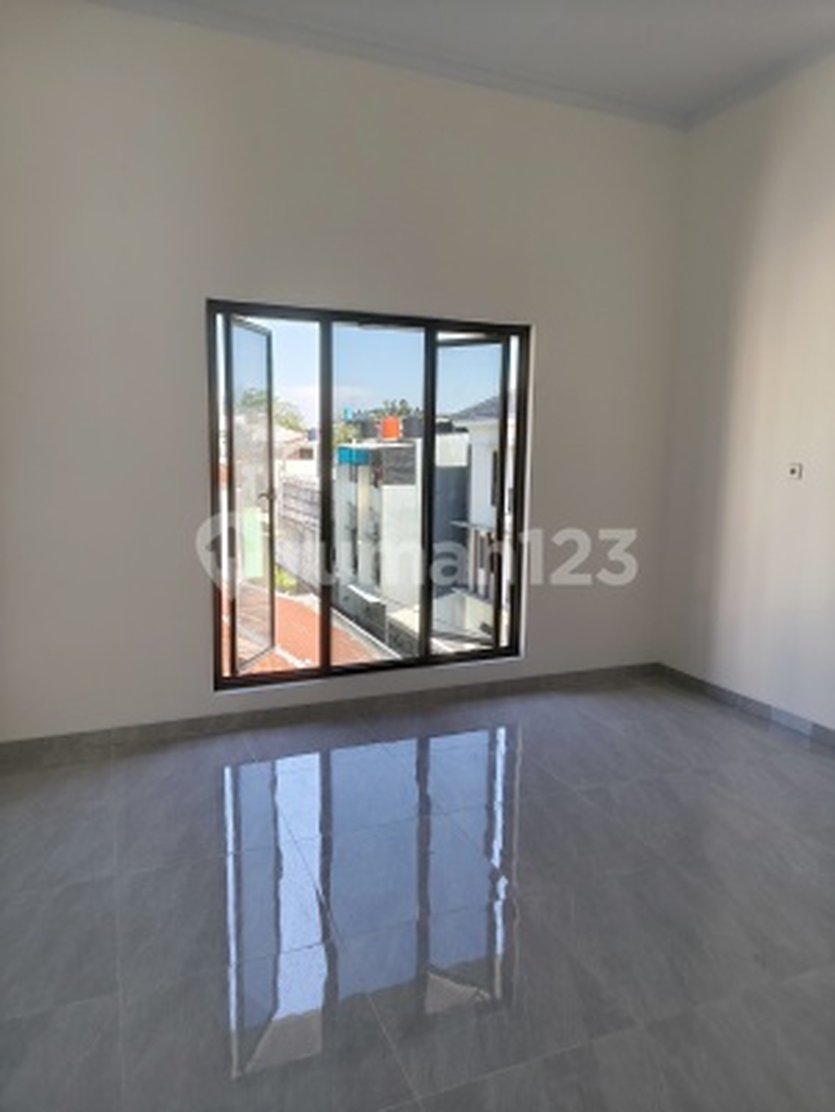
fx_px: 739
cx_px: 418
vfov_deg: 73.9
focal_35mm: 23
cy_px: 556
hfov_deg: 58.9
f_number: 1.8
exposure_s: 1/261
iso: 50
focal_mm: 5.56
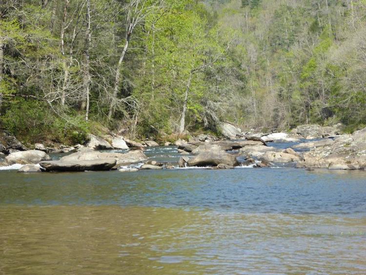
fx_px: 1131
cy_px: 138
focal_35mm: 107
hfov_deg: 18.4
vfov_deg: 13.8
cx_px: 183
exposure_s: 1/250
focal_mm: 17.5
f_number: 5
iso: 100
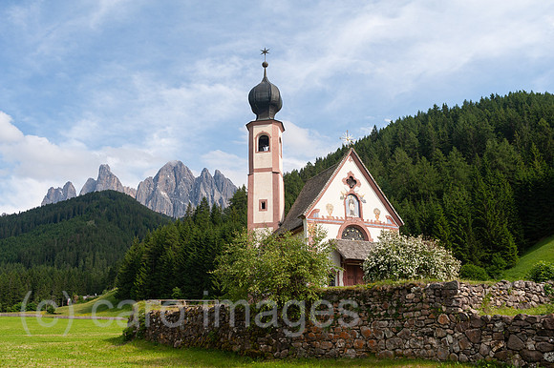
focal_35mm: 35
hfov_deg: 54.5
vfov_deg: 37.8
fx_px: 538
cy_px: 184
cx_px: 277
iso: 220
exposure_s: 1/400
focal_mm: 35
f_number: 8
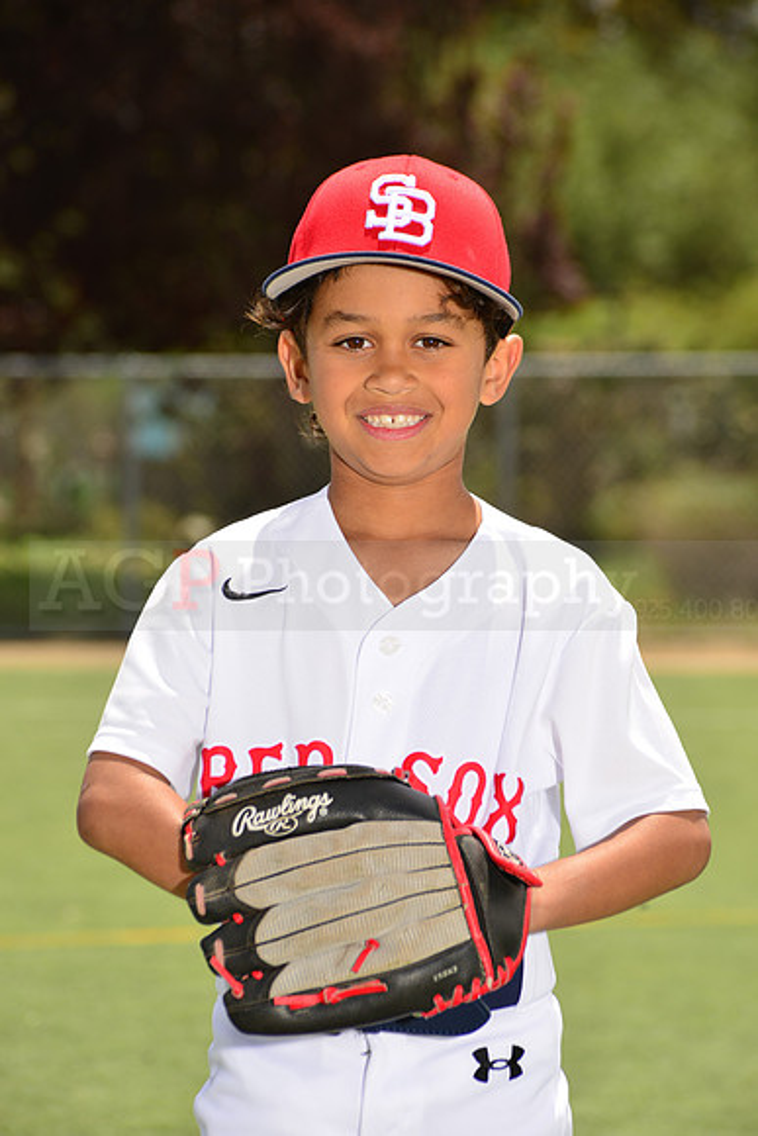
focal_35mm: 200
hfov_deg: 6.9
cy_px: 568
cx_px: 379
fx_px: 6312
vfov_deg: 10.3
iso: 125
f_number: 11
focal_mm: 200
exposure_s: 1/200
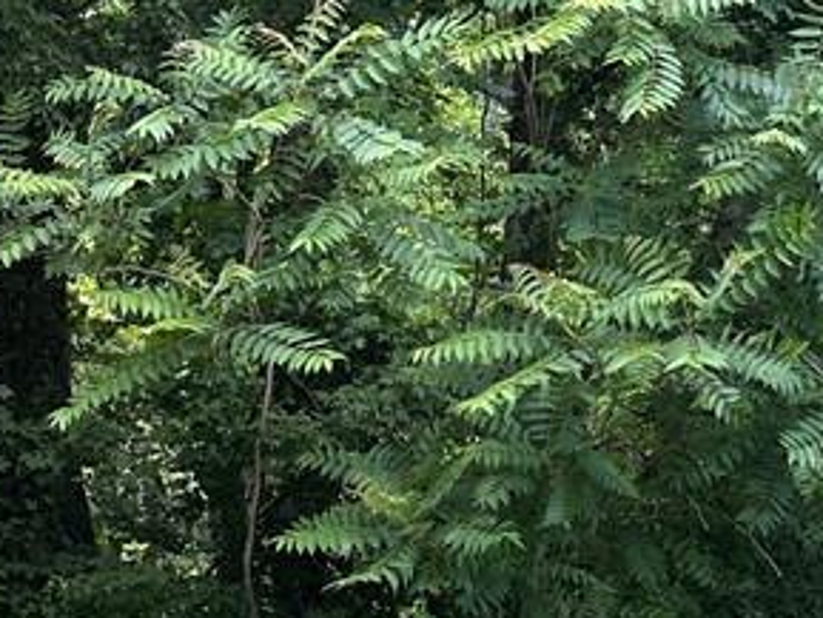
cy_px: 362
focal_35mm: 85
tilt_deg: +2.8
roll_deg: -0.9
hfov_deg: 21.5
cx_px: -134
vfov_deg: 17.4
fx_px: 2022
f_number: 1.78
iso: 80
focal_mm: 6.86
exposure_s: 1/224
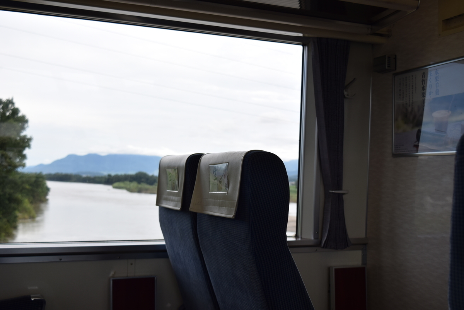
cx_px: 232
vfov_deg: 29.9
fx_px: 580
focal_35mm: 45
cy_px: 155
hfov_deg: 43.6
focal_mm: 30
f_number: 5.6
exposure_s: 1/250
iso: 100
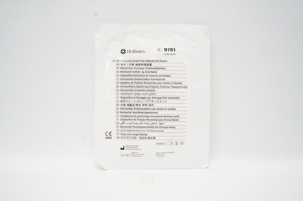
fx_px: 227
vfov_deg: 47.8
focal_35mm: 27
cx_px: 152
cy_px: 100
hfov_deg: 67.4
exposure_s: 1/30
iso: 1600
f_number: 13
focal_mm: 18
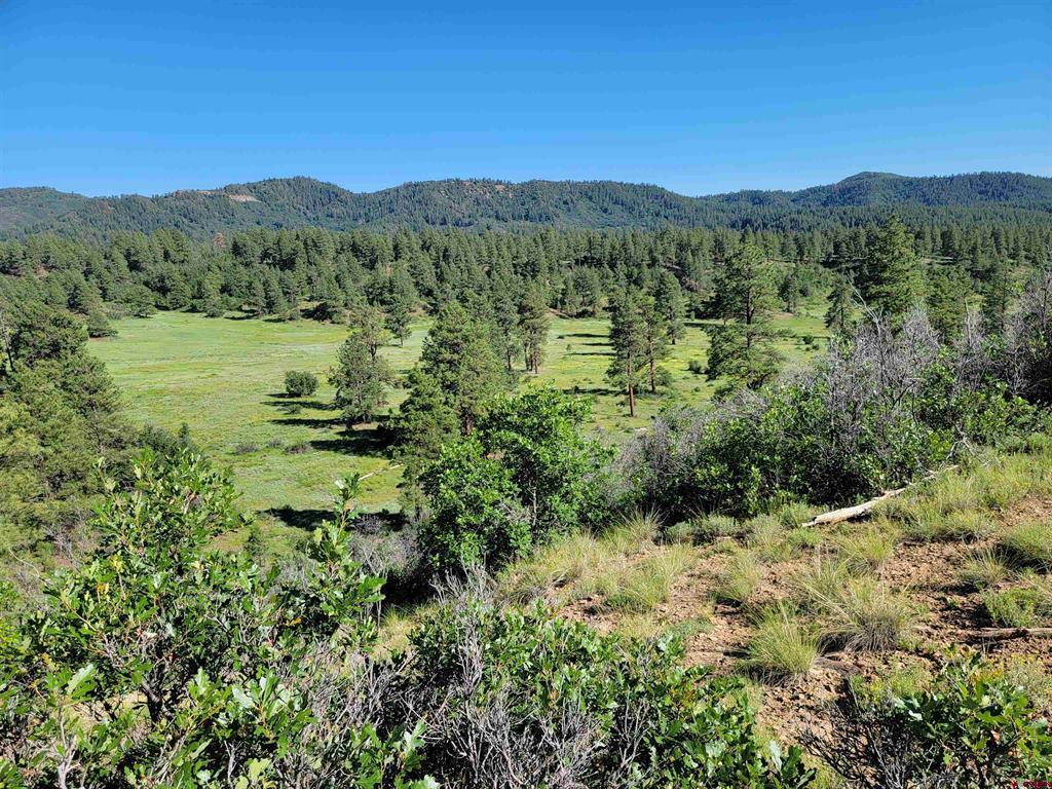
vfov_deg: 56.8
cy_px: 394
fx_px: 729
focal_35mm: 24
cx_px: 526
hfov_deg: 71.6
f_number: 1.8
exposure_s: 1/701
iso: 16
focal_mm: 6.7
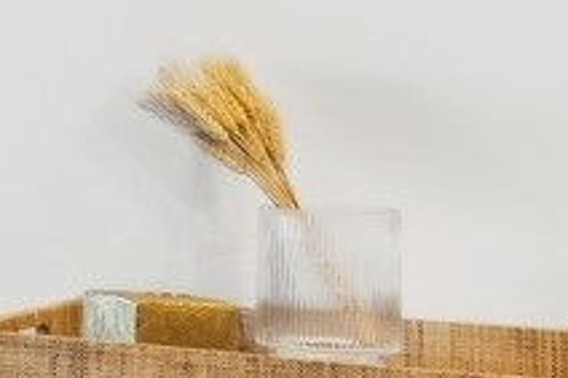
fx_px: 1908
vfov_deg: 11.3
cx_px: -1050
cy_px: 94
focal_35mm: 121
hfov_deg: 11.5
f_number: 7.1
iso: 320
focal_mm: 16
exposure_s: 1/13
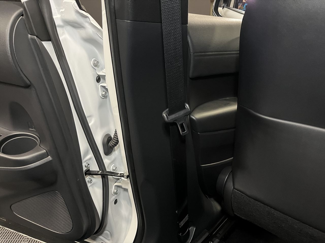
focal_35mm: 26
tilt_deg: -21.7
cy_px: 122
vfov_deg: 53.1
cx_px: 162
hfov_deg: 67.3
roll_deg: +1.3
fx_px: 244
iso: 500
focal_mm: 5.1
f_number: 1.6
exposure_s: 1/30
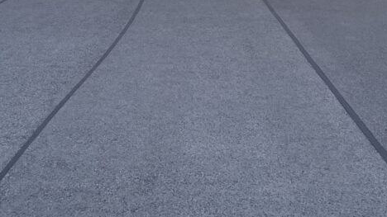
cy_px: -2
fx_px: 636
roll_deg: +2.5
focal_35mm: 62
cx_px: 158
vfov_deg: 18.9
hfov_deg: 33.7
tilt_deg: -7.2
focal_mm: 4.2
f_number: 1.6
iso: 50
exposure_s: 1/388
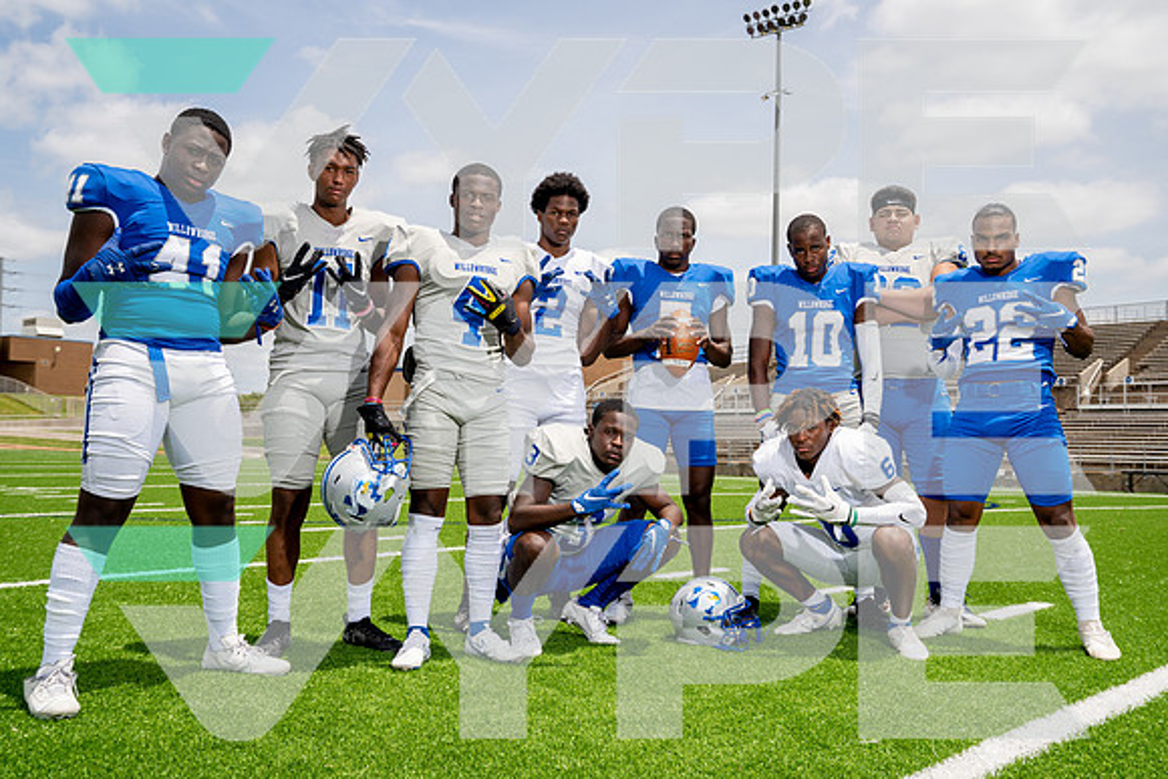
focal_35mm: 34
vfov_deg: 38.9
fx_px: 1103
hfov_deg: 55.8
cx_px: 584
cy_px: 390
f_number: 8
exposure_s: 1/250
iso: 100
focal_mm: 34
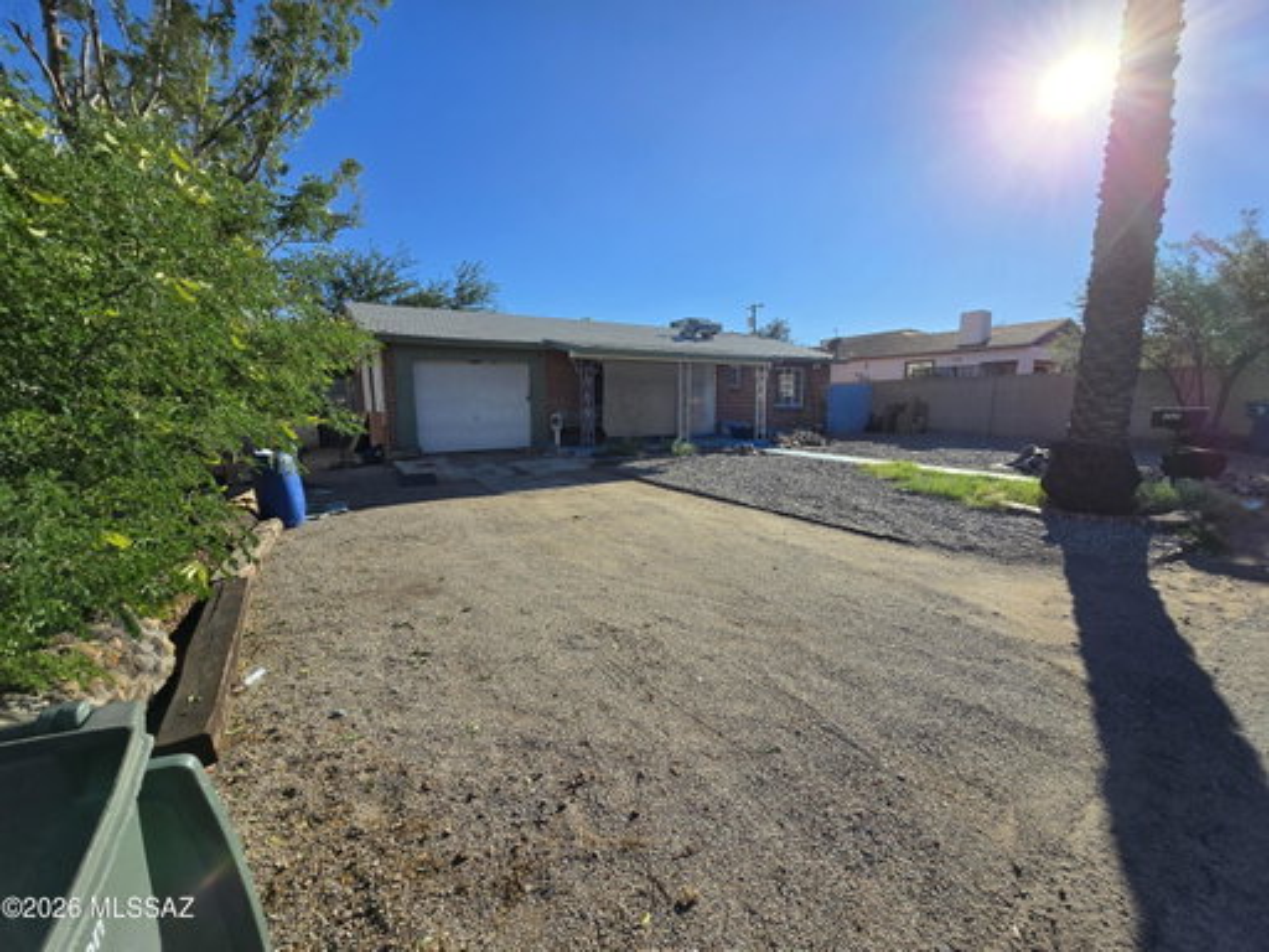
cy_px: 476
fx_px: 477
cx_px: 634
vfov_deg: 89.9
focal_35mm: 13
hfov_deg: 106.2
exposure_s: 1/2686
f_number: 2.2
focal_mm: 2.2
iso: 50
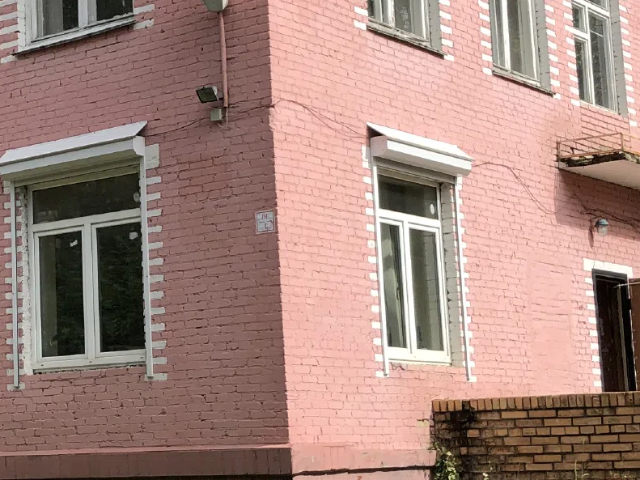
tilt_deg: +6.2
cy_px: 232
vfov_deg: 17.4
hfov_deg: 22.4
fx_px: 1571
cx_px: 55
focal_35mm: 85
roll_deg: +2.8
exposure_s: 1/1736
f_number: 1.8
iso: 20
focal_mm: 4
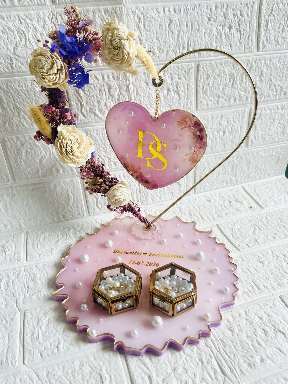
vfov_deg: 67.3
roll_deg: +1.9
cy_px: 192
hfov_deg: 53.1
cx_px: 144
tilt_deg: -31.3
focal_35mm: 26
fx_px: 288
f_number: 1.6
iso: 50
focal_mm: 5.1
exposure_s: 1/100
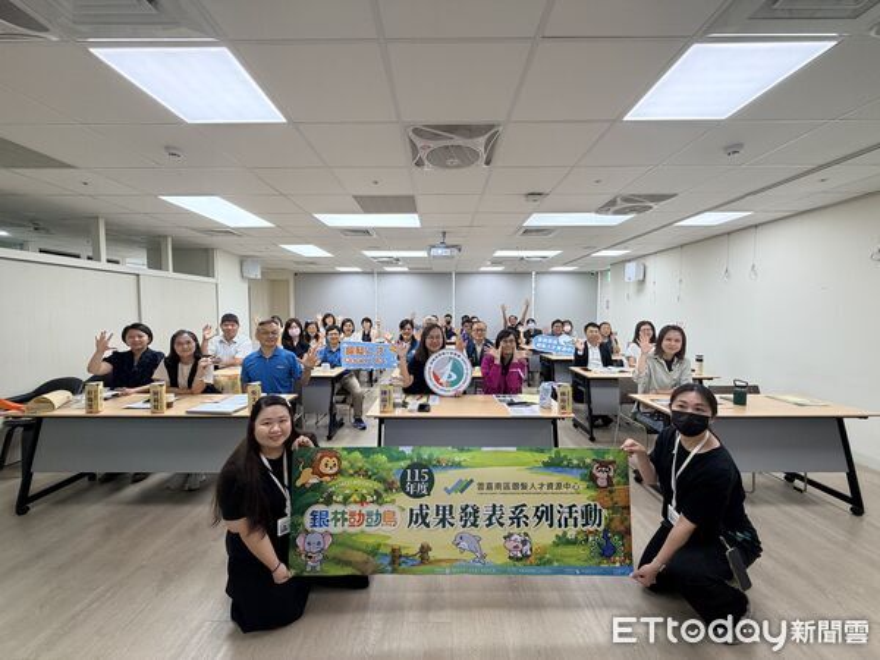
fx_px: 356
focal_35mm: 14
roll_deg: +0.3
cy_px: 330
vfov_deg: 85.7
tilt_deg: -2.5
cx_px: 440
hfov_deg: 102.1
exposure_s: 1/120
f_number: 2.2
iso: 160
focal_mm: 2.22
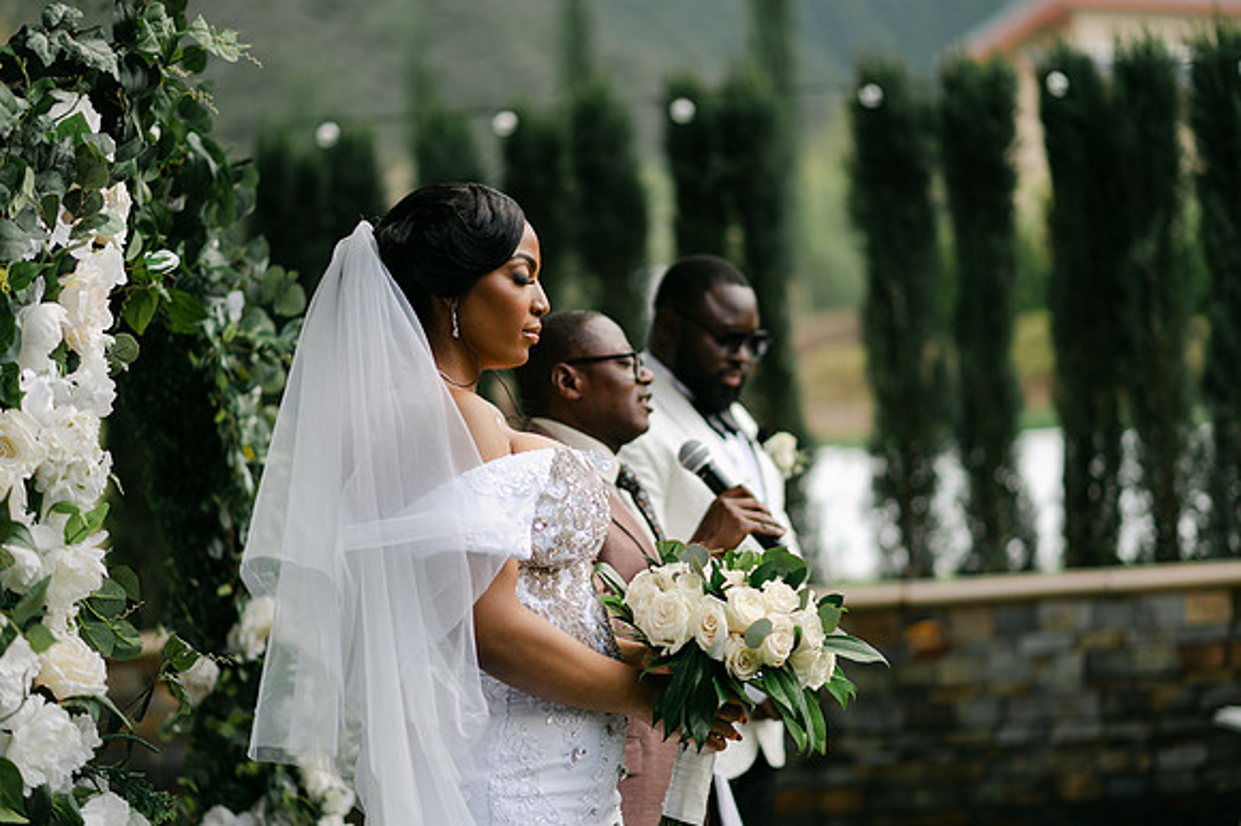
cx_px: 620
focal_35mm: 85
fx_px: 2928
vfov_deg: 16.1
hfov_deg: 23.9
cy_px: 413
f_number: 2
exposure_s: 1/500
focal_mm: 85
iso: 100
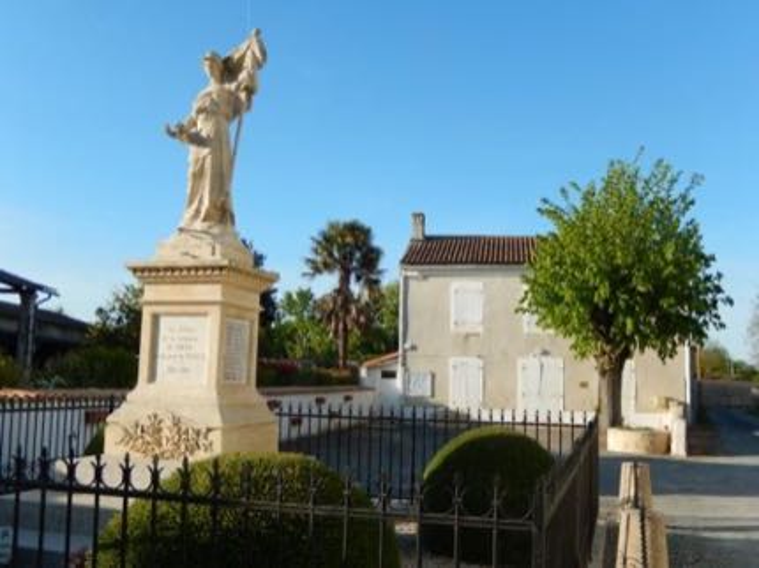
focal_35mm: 36
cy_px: 284
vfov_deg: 39.6
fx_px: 789
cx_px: 380
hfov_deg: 51.4
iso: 125
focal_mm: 6.5
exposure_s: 1/800
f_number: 4
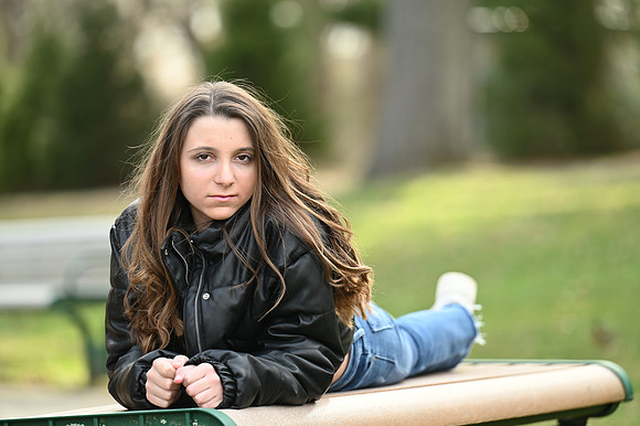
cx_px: 320
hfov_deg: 11.4
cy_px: 213
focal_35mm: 180
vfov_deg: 7.6
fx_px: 3198
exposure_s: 1/200
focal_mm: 180
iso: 125
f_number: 3.5
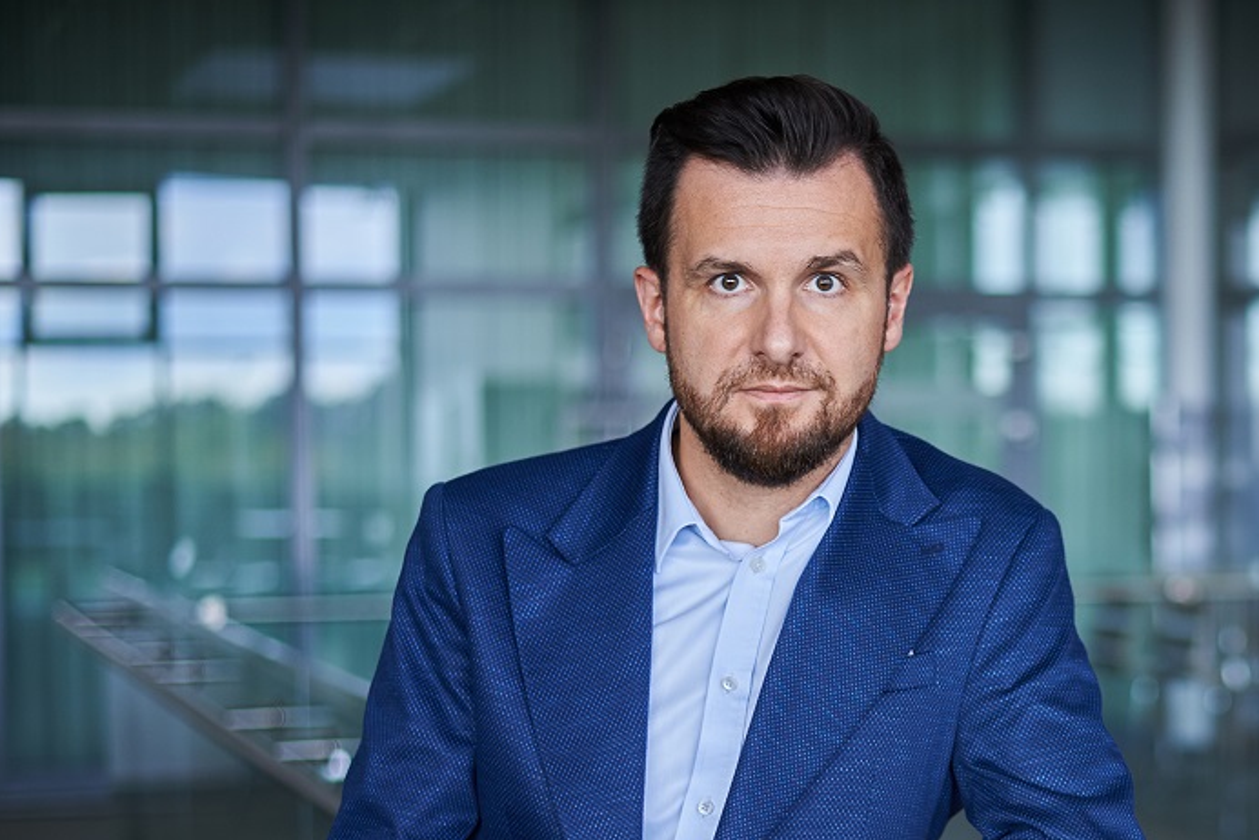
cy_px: 729
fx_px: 3044
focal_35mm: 87
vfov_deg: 15.6
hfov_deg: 23.0
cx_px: 1030
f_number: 2
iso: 400
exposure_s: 1/125
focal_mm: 50
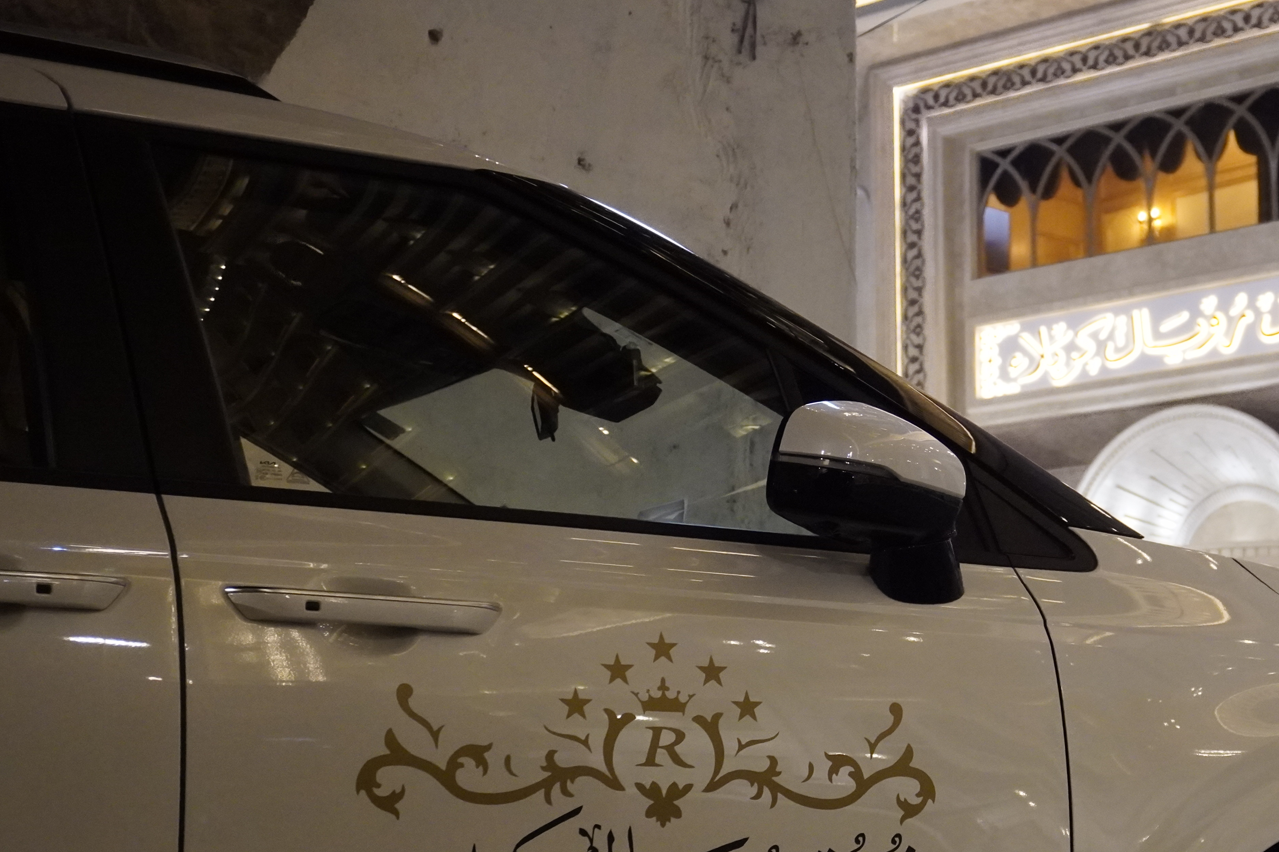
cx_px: 921
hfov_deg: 30.6
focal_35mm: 65
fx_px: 2302
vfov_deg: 20.7
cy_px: 681
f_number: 4.5
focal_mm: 27
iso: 12800
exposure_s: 1/250
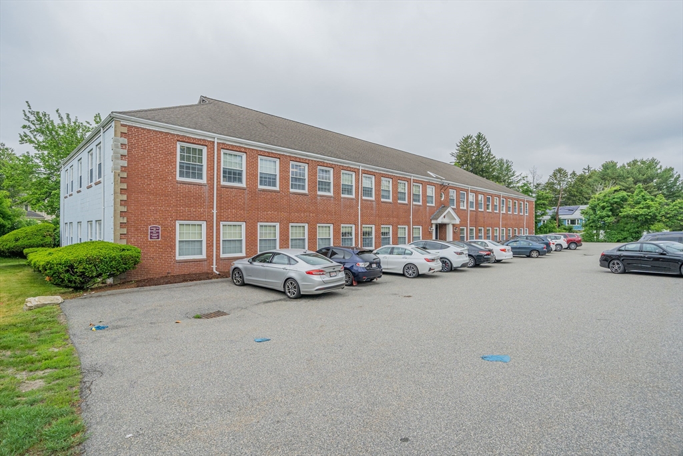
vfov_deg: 67.4
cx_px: 342
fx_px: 342
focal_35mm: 18
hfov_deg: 90.0
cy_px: 228
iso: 800
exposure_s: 1/1250
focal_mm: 18
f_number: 7.1
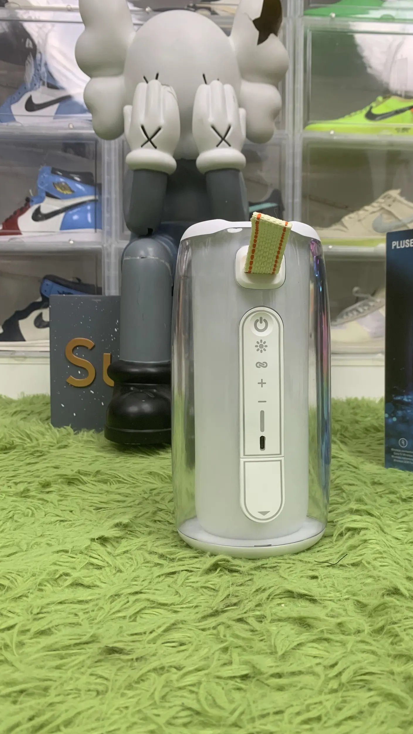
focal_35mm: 29
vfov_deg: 66.1
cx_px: 263
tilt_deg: -3.1
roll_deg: +0.4
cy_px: 371
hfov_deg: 39.9
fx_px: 565
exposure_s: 1/71
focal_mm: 4.25
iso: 100
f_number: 1.8
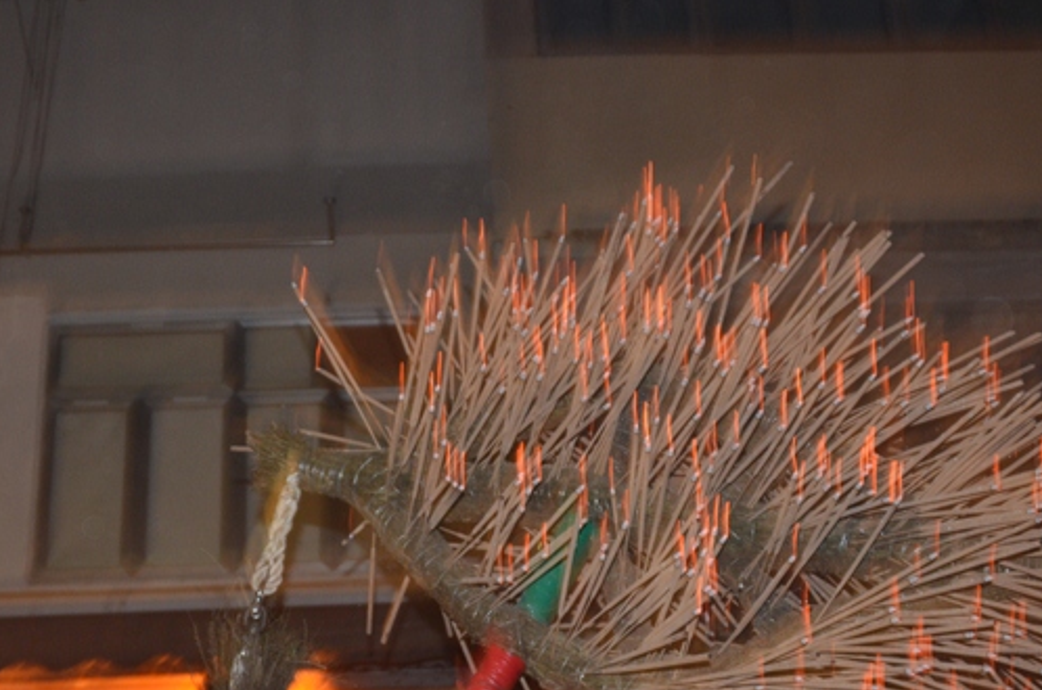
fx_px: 1560
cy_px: 439
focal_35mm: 54
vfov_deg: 24.9
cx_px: 446
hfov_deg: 36.9
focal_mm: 28
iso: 800
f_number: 3.5
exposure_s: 1/60
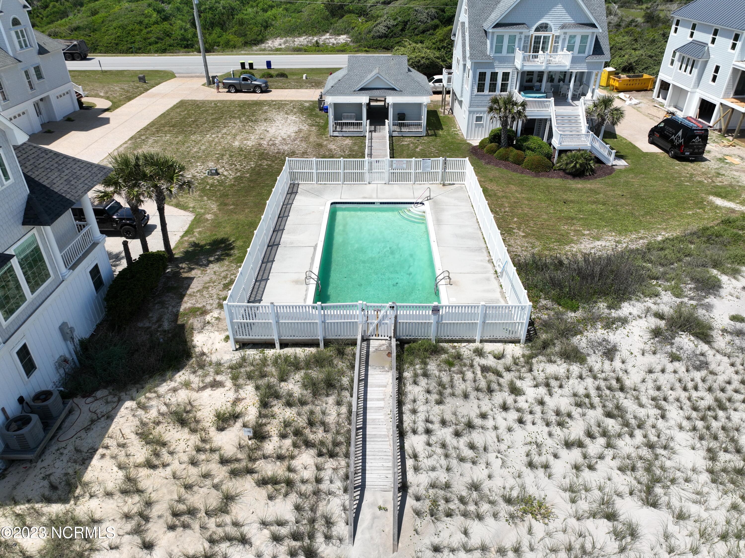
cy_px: 279
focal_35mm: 24
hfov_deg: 71.6
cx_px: 372
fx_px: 516
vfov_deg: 56.8
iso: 100
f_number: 2.8
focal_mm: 12.29
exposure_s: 1/320
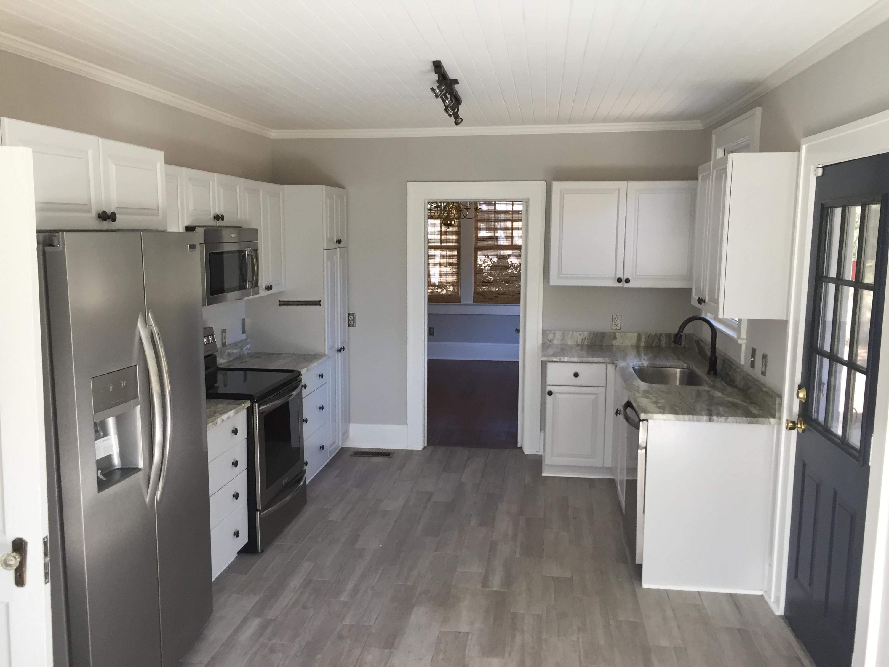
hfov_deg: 61.7
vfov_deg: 48.2
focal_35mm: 29
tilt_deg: -9.5
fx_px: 745
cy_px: 334
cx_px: 444
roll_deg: +1.2
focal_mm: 4.15
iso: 32
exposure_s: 1/30
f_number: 2.2
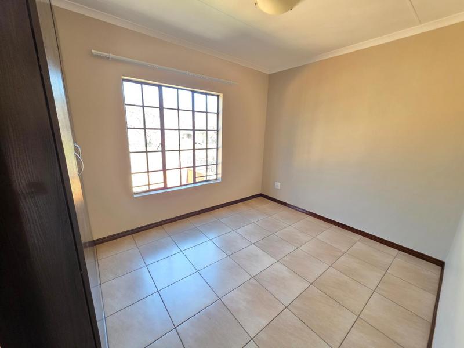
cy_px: 174
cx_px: 232
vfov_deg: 89.9
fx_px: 174
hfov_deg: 106.2
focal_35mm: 13
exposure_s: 1/100
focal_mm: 2.2
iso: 250
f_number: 1.9
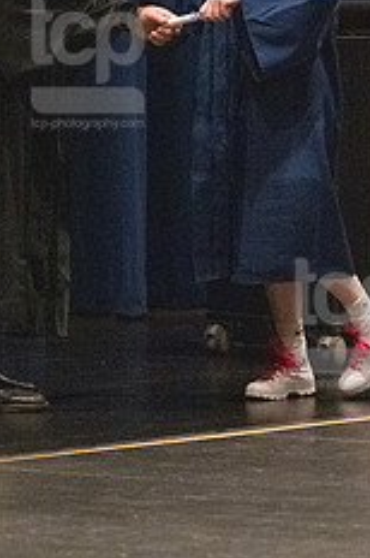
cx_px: 88
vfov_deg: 5.5
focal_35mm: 378
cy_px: 63
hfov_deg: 3.6
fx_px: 5845
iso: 10000
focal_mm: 130
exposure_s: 1/400
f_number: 3.2
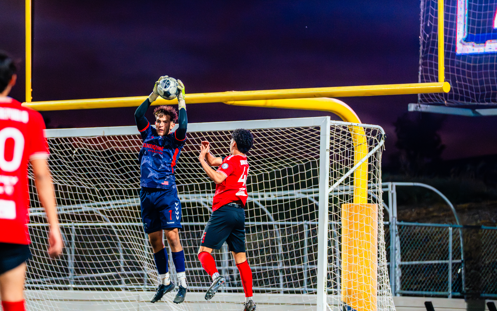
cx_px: 176
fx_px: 3359
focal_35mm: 248
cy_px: 145
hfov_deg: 8.5
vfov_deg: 5.3
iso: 4000
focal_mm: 167
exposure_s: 1/1000
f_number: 2.8
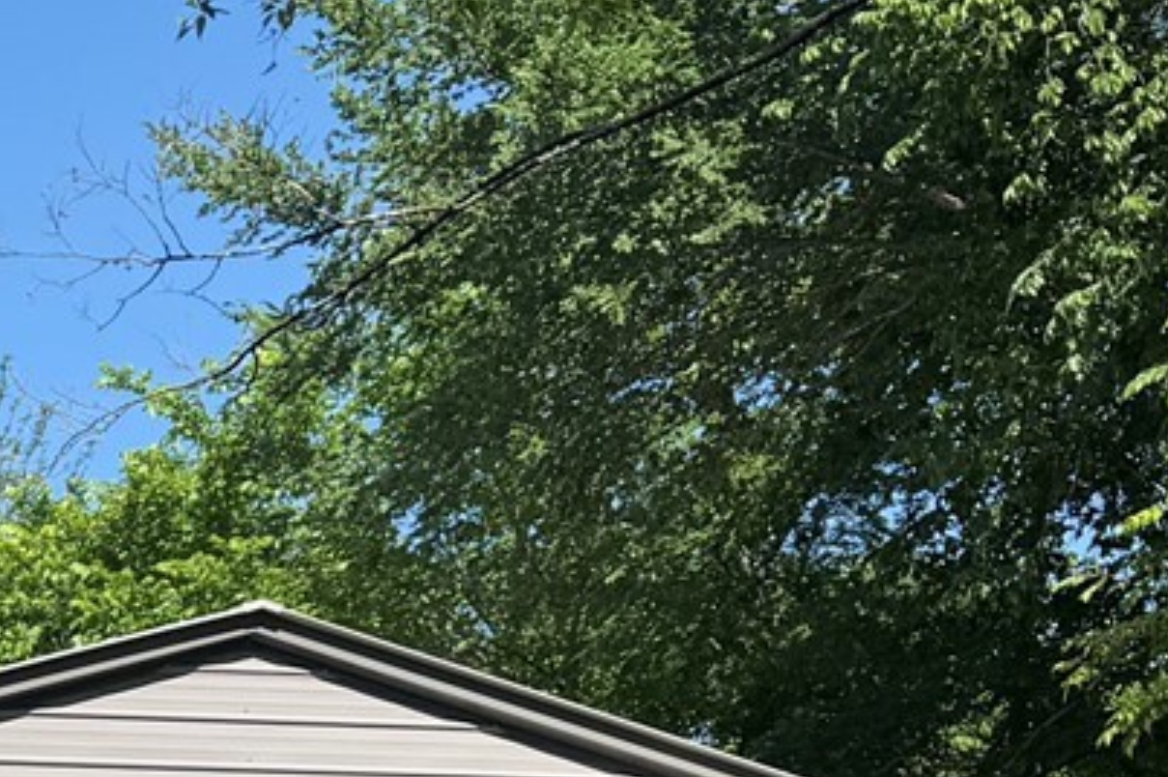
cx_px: -887
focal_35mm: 119
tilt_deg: +5.6
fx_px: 3858
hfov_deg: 15.1
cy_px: 1064
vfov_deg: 11.2
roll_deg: -0.2
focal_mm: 6.76
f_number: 1.78
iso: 80
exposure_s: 1/3425
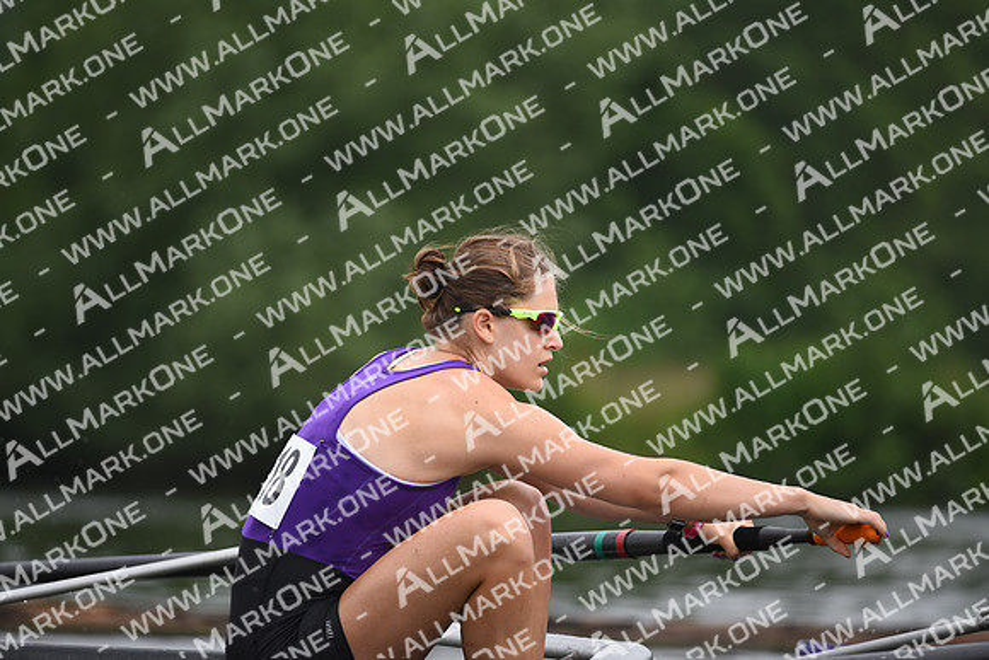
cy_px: 330
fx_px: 8243
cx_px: 494
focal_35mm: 300
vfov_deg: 4.6
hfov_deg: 6.9
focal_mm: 300
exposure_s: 1/1600
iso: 320
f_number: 4
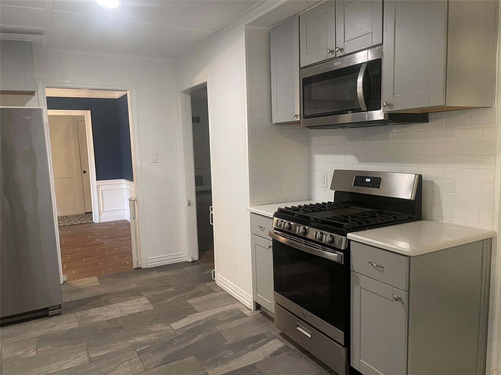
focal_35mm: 26
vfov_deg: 53.1
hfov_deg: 67.3
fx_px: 376
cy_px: 188
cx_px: 250
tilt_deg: -6.1
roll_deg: +2.1
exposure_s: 1/60
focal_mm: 4.2
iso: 320
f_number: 1.6
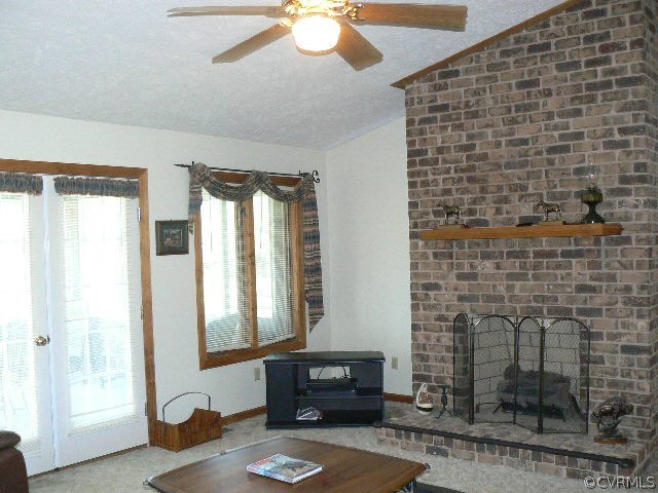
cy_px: 246
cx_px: 329
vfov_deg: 39.7
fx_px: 684
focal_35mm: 36
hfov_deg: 51.4
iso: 250
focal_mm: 6
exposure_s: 1/30
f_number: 2.8
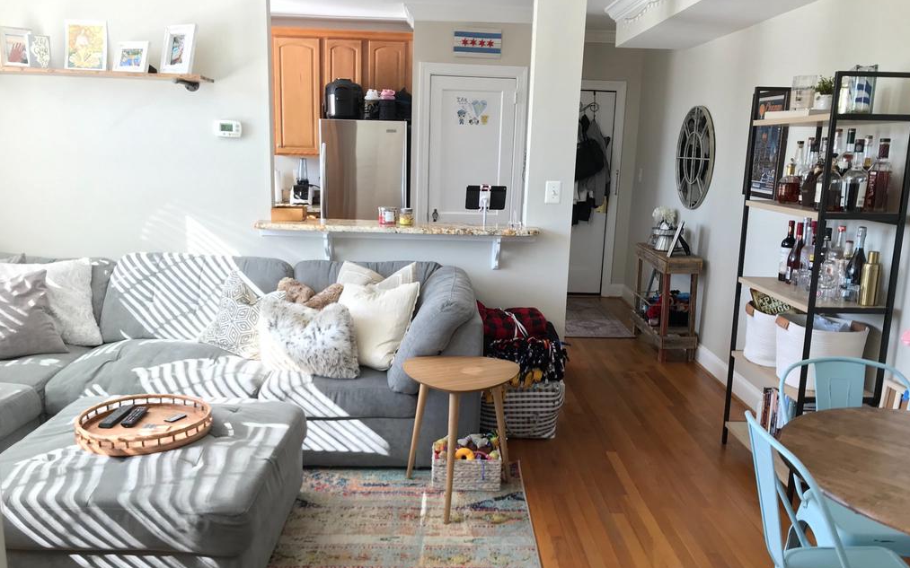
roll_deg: -1.2
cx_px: 458
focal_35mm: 30
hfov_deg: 62.9
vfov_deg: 41.8
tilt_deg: -11.7
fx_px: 744
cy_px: 306
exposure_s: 1/40
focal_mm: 3.99
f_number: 1.8
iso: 25
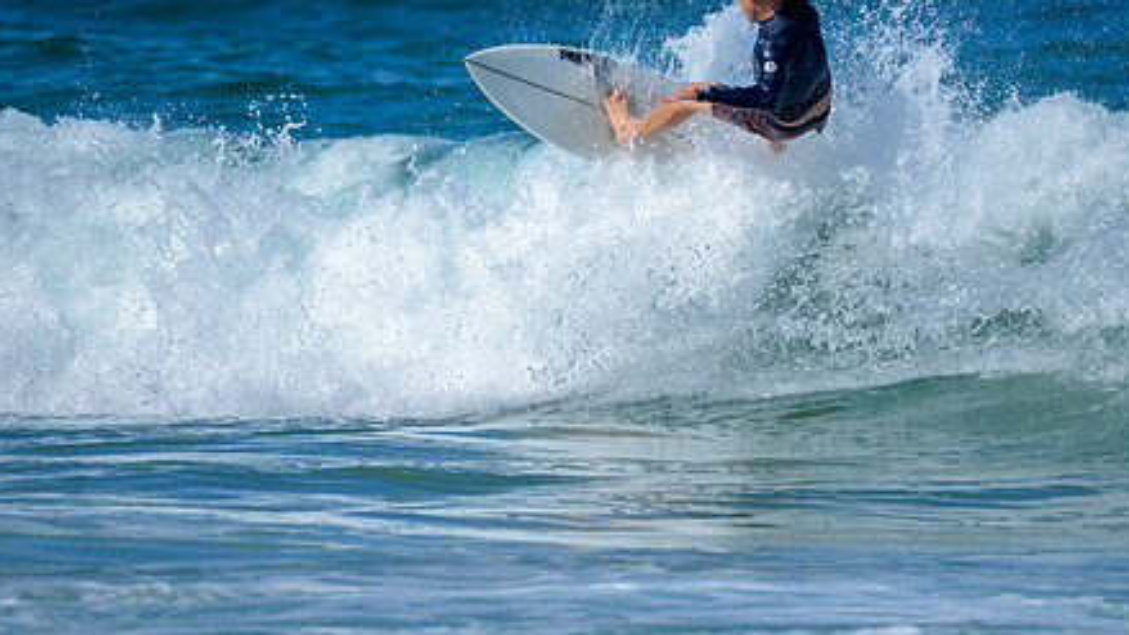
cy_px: 189
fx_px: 33142
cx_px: 738
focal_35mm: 1107
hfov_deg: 2.0
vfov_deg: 1.1
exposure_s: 1/2500
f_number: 6.3
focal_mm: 800
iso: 250
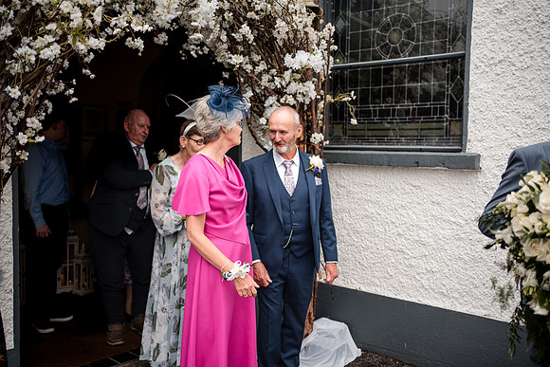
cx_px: 275
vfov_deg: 37.9
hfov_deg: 54.4
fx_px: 535
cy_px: 184
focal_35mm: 35
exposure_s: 1/1250
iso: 100
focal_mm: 35
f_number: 1.8
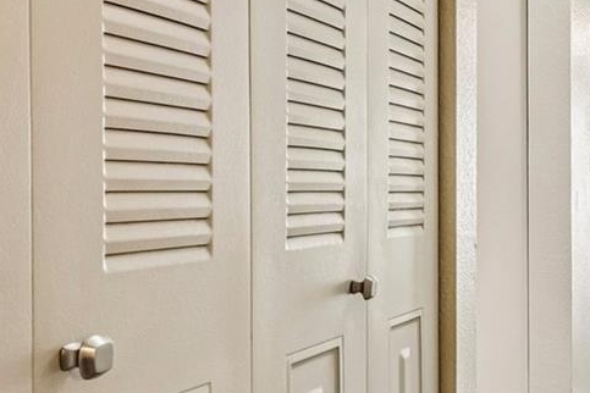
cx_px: 734
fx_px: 896
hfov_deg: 30.2
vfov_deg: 24.8
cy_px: 189
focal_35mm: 55
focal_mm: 11
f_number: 8
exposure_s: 1/15
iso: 500
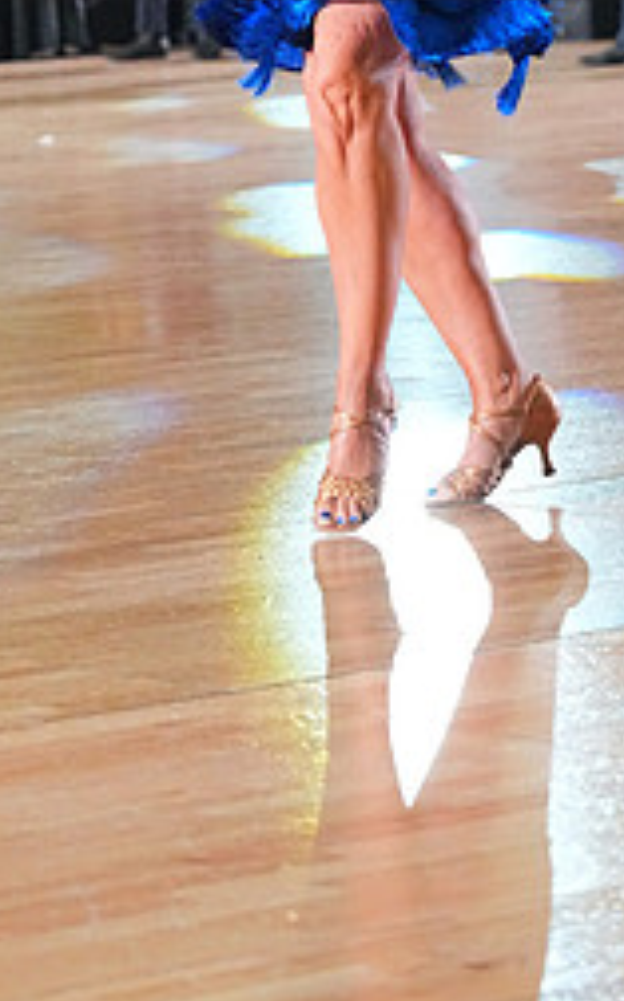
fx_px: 5318
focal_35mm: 195
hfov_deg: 6.7
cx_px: 527
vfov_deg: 10.6
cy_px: -131
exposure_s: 1/400
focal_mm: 83
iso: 8000
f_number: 5
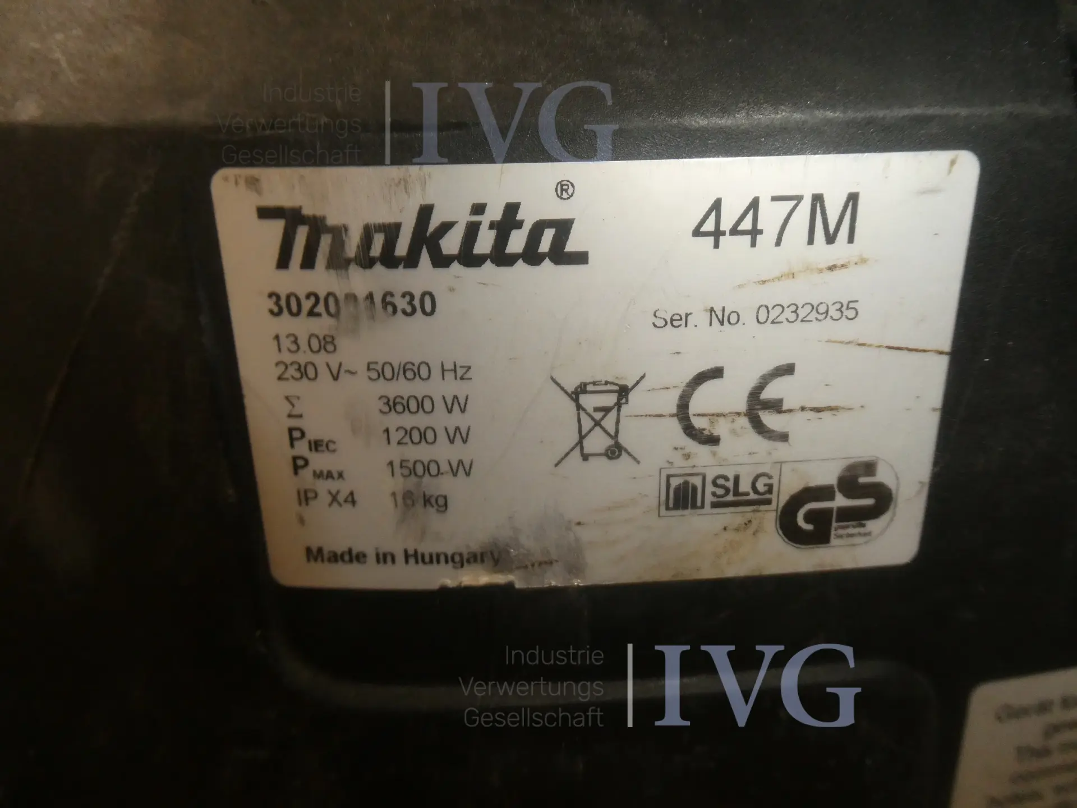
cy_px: 404
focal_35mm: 24
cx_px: 538
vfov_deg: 56.8
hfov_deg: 71.6
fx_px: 747
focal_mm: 4.3
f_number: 3.3
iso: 500
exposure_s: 1/60
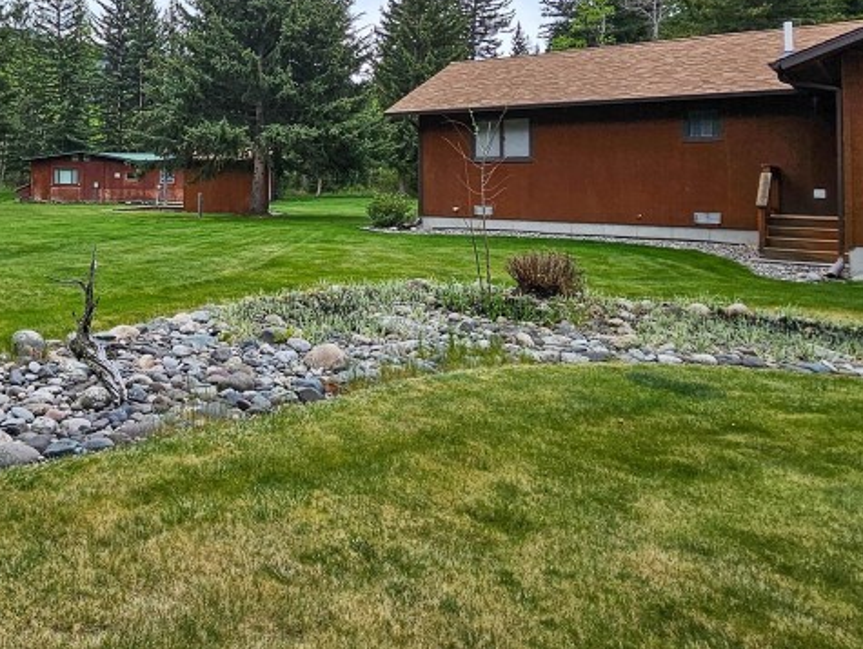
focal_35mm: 28
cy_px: 151
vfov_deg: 47.7
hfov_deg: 55.1
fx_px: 699
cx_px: 87
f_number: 2.2
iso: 50
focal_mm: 2.2
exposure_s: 1/350
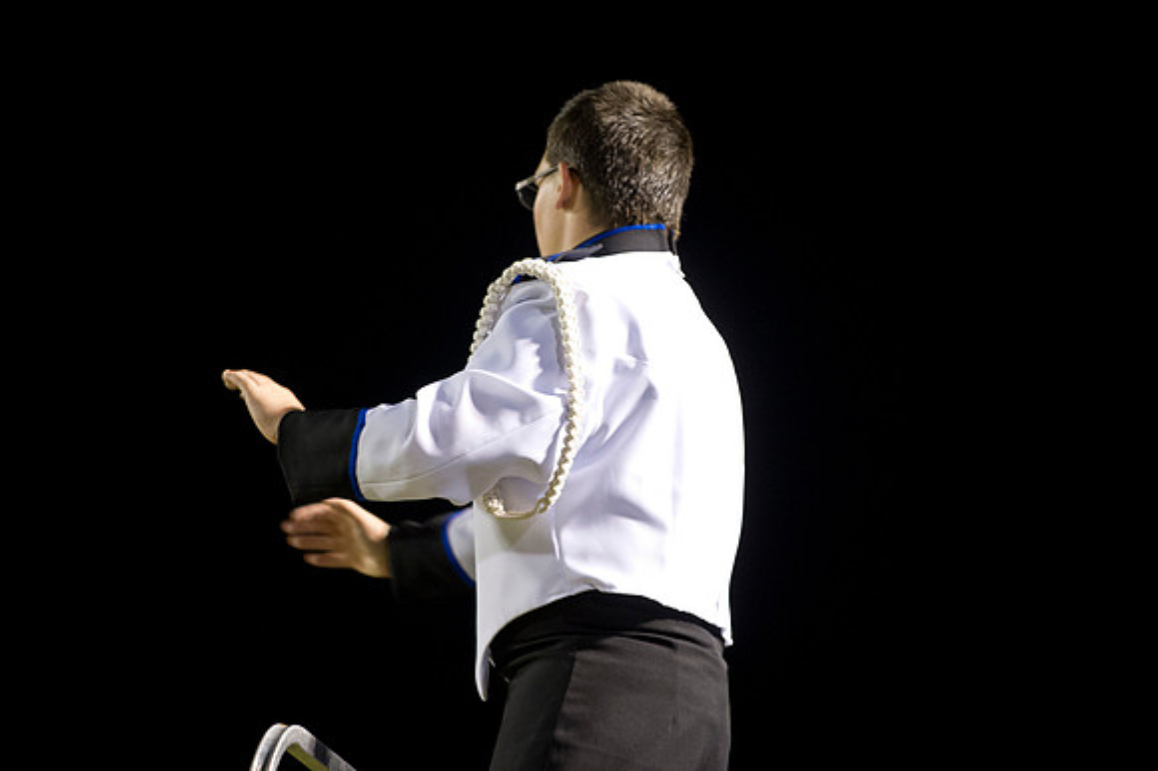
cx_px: 579
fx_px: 5626
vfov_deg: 7.8
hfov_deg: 11.8
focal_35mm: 175
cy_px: 386
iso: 3200
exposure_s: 1/125
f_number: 3.2
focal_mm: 175
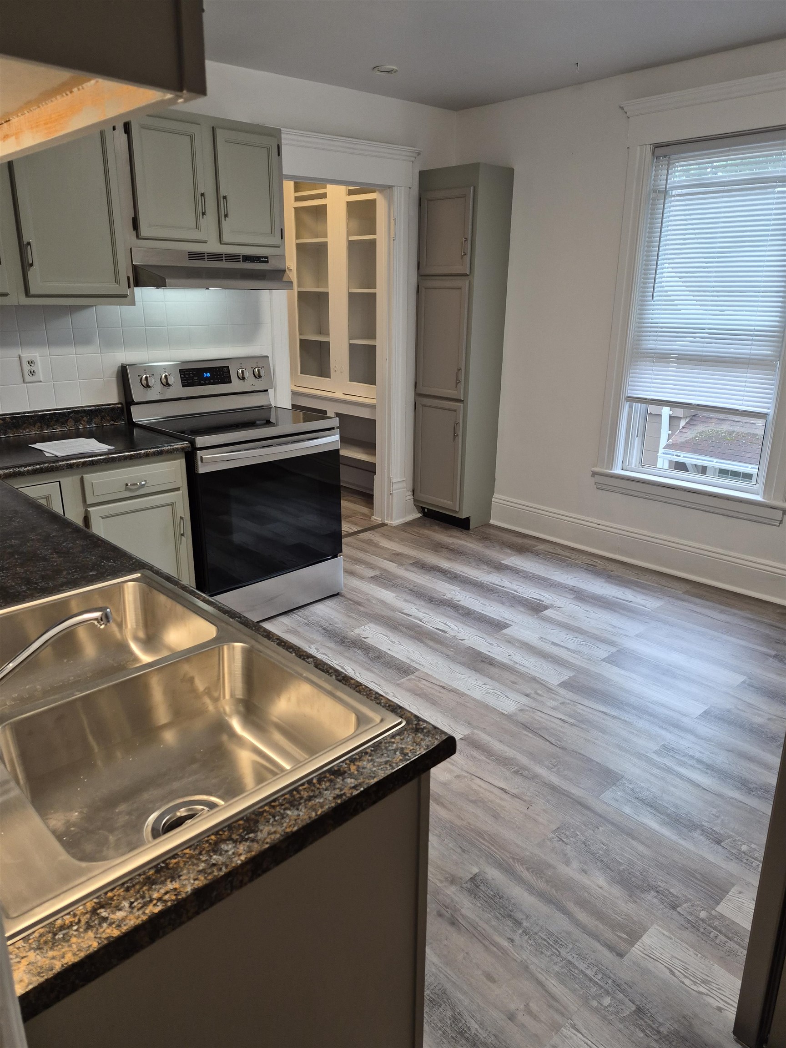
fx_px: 696
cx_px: 393
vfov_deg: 73.9
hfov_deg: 58.9
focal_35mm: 23
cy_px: 524
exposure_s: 1/120
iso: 200
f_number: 1.8
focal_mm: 5.4
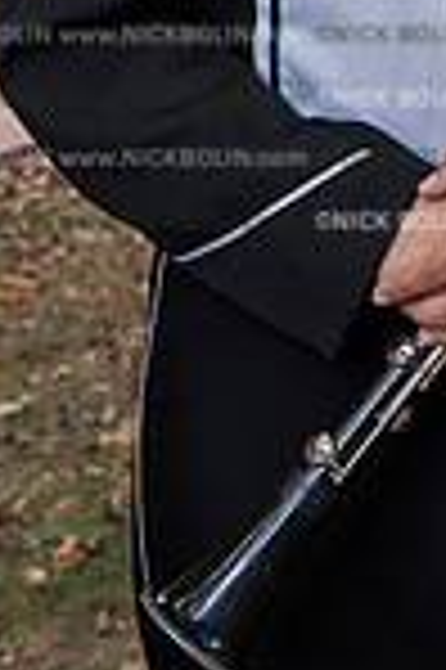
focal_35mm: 145
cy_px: -211
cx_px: 518
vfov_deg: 13.6
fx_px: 2701
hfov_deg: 9.3
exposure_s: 1/100
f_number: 8
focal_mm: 48
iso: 500
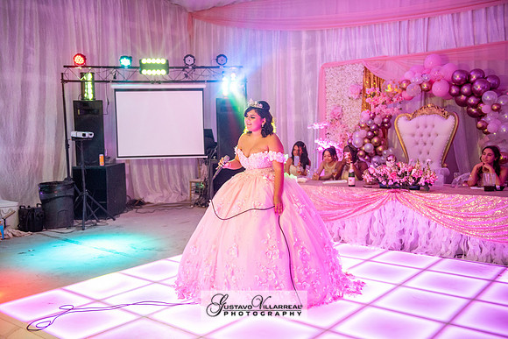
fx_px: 494
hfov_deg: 54.4
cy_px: 170
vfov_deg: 37.9
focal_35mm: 35
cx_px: 254
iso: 1250
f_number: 2.8
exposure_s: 1/60
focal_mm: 35
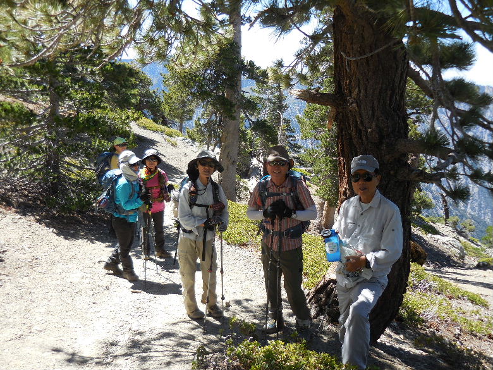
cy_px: 185
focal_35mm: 33
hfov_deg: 55.4
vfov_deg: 42.9
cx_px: 246
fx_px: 470
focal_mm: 5.9
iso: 125
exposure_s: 1/320
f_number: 3.7
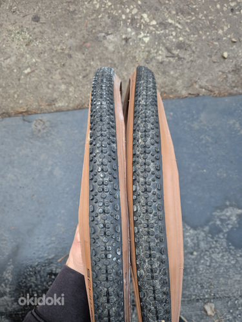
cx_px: 121
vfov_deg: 73.9
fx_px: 214
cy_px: 161
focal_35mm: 23
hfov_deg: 58.9
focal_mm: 5.4
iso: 640
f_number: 1.8
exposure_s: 1/100
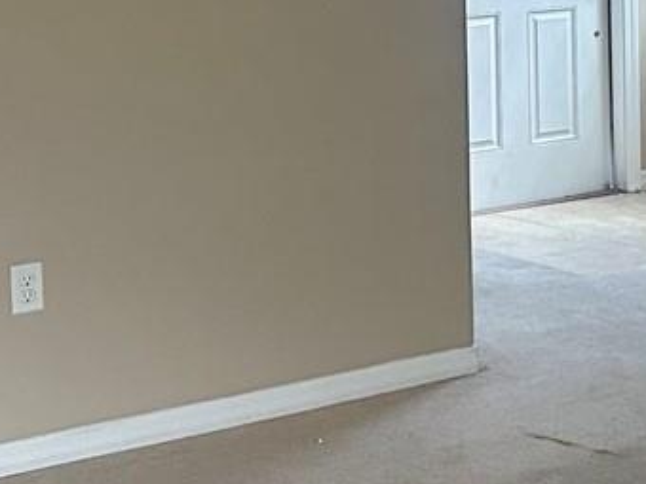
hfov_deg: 15.4
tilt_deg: -3.9
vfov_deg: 12.9
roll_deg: -0.2
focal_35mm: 113
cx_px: 1094
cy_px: -17
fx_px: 2109
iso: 500
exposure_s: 1/60
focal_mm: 6.86
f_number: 1.78
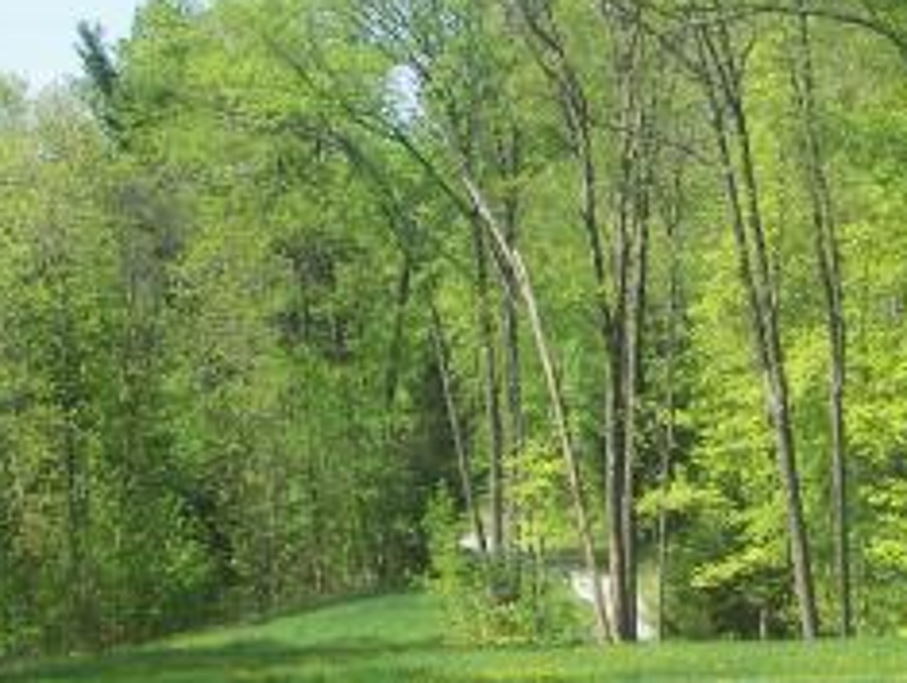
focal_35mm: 222
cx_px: 973
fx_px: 5826
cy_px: 139
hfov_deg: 8.8
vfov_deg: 6.7
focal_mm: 14.9
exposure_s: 1/400
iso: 50
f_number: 2.8
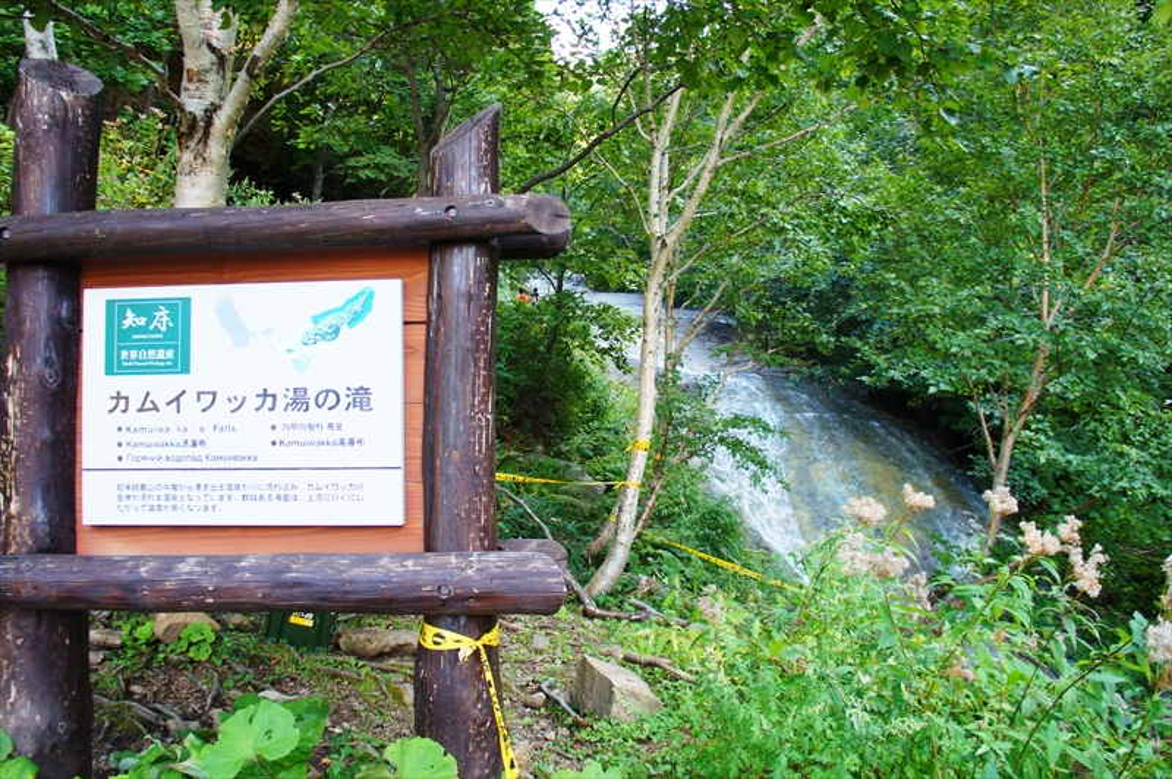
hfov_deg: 67.4
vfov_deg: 47.9
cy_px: 390
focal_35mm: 27
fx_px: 878
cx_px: 586
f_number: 4
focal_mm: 18
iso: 320
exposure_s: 1/160
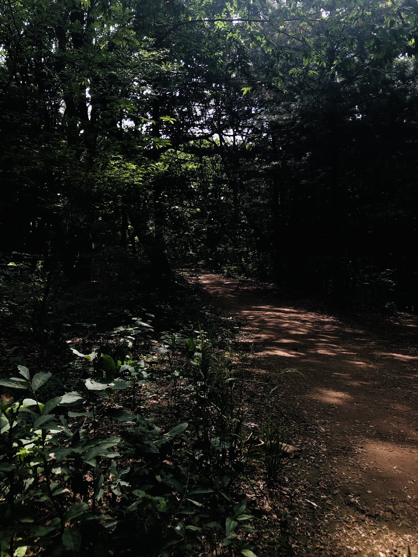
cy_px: 278
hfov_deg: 49.7
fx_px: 451
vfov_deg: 63.4
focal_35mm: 28
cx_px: 209
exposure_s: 1/227
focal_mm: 3.99
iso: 20
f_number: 1.8
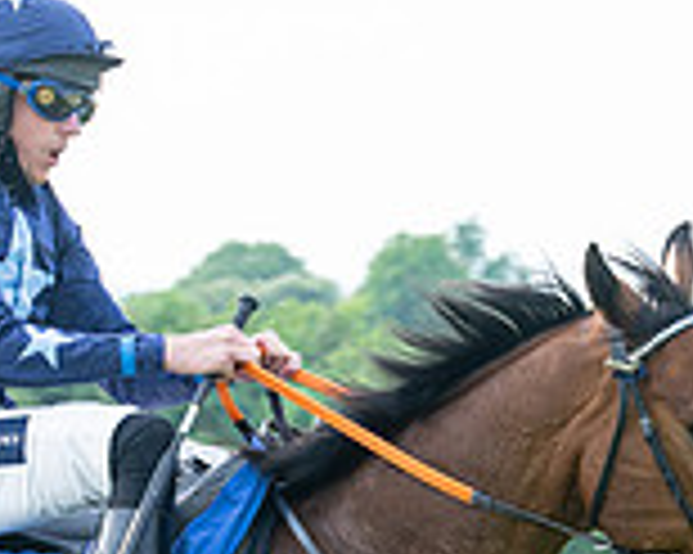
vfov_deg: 3.8
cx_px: 17
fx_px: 8240
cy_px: 735
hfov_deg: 4.8
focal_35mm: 402
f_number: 5
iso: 400
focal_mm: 73
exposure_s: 1/800
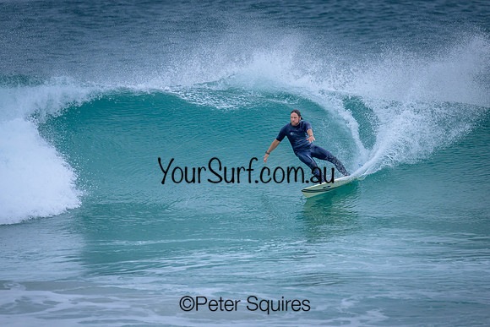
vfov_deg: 1.7
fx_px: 10891
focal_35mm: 800
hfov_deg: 2.6
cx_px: 245
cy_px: 164
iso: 2000
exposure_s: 1/2000
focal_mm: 800
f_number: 6.3
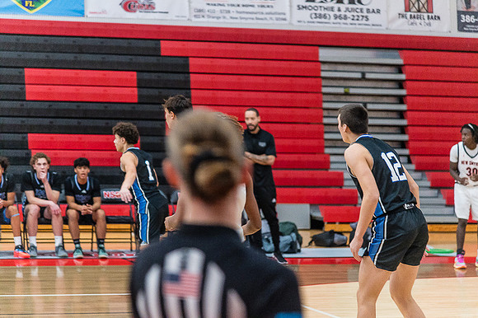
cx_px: 239
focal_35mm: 120
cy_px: 159
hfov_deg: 17.1
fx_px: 1592
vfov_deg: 11.4
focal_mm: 120
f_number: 4
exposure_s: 1/320
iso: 5000
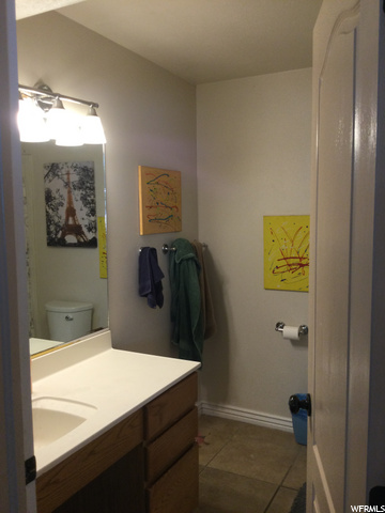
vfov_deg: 58.4
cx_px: 192
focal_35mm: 31
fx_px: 460
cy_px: 256
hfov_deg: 45.4
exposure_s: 1/30
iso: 64
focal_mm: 3.3
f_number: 2.4
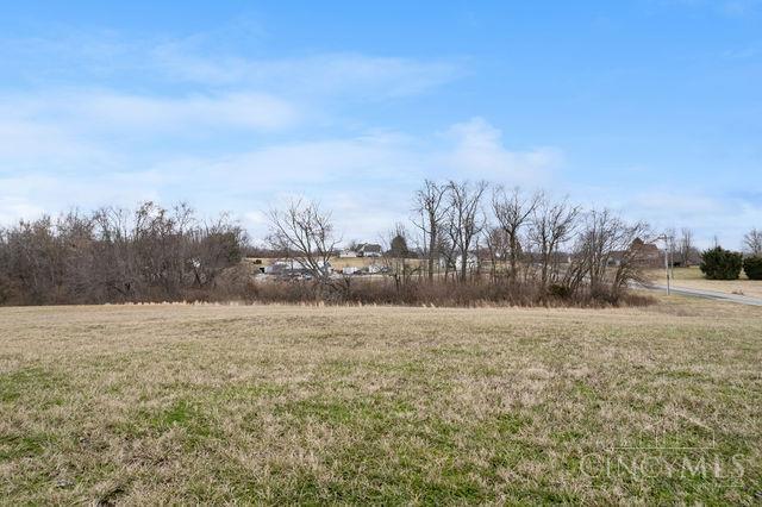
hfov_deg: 78.6
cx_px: 381
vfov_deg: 57.2
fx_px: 465
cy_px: 254
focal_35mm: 22
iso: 100
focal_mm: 8.38
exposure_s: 1/500
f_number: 2.8
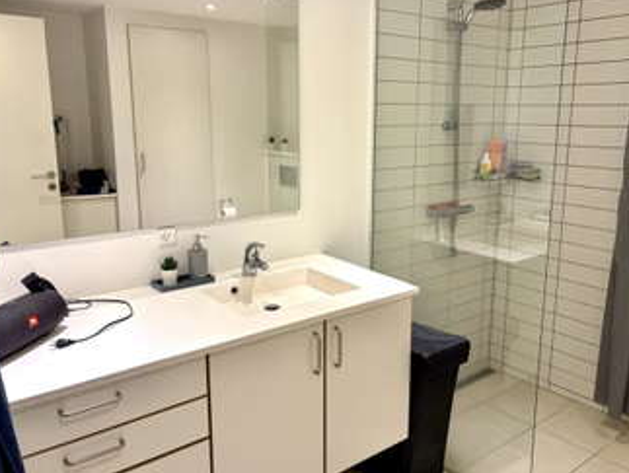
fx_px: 546
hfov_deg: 59.8
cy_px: 218
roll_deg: +0.0
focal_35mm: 30
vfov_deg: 46.8
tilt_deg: -10.0
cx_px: 340
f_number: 1.6
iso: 100
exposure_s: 1/50
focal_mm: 5.96
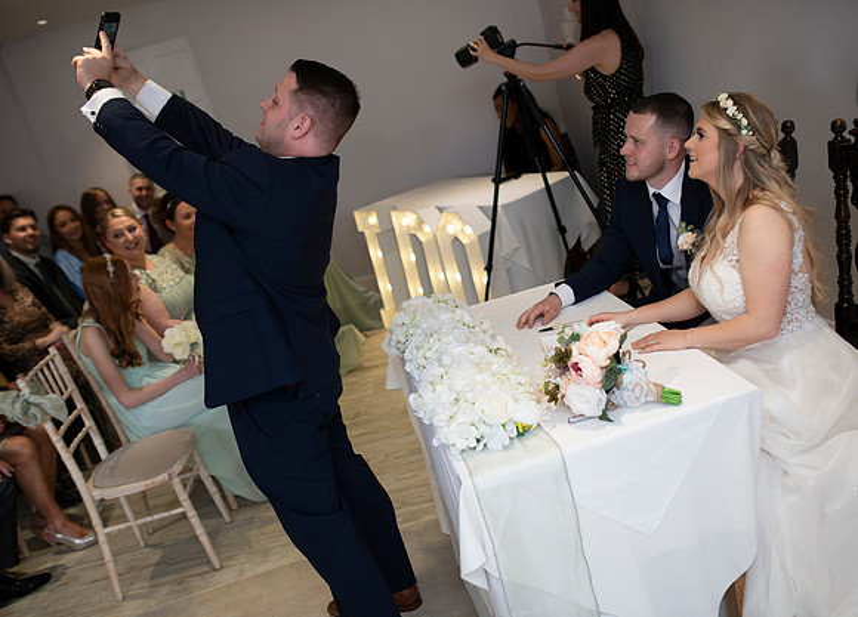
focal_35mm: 37
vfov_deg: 37.8
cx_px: 463
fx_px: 900
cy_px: 308
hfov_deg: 50.9
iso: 200
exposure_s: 1/100
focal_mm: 35
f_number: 2.5
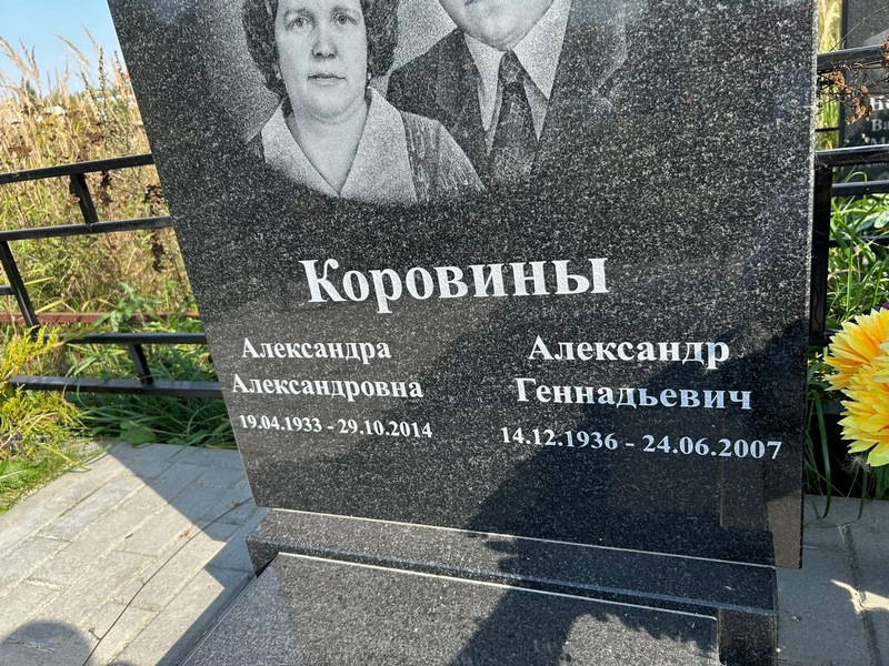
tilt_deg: -19.5
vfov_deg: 53.1
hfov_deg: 67.3
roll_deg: +10.1
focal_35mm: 26
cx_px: 444
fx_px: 668
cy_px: 333
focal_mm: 5.7
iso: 50
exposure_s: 1/940
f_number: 1.5
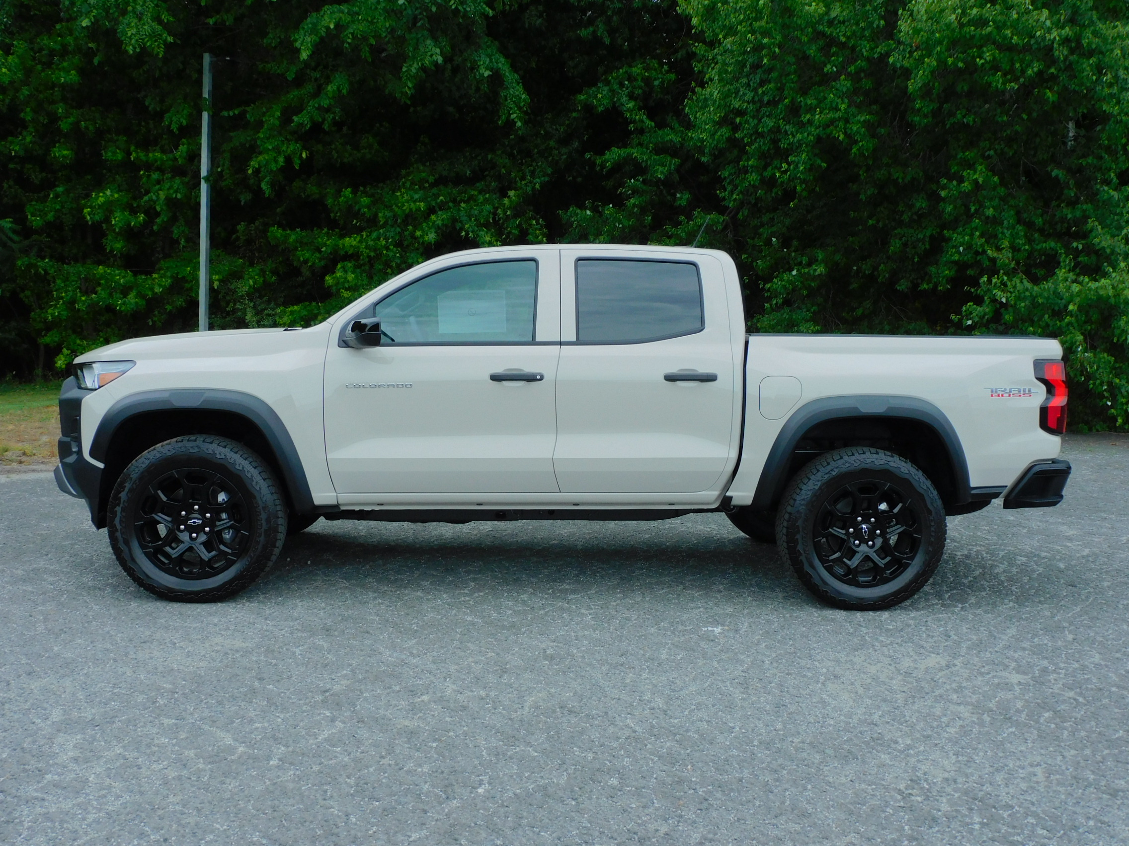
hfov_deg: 55.4
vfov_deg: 42.9
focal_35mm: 33
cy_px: 423
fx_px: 1076
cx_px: 564
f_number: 3.6
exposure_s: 1/640
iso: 125
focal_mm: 5.9
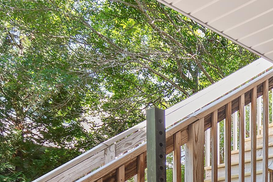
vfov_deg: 21.6
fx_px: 410
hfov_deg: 30.9
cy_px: 260
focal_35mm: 54
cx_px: 332
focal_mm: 11
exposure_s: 1/2
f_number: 4.8
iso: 100
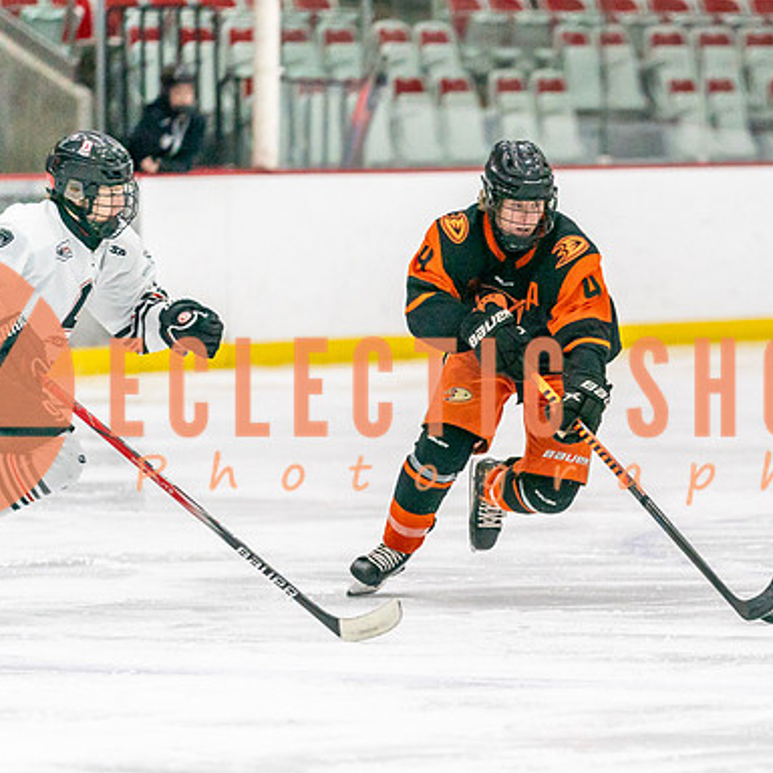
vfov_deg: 4.9
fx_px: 9095
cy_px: 532
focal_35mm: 360
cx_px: 577
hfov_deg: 4.9
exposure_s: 1/1250
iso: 3200
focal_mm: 200
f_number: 2.8
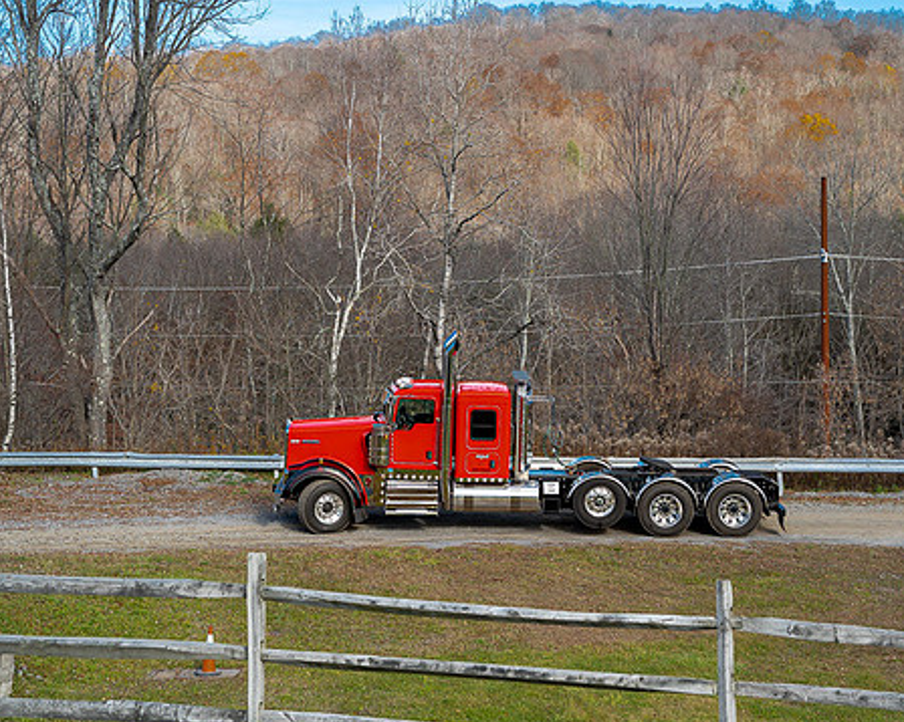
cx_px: 567
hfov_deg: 26.0
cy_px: 342
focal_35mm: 73
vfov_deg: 21.0
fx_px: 1952
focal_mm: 60
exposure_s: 1/160
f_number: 3.5
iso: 100
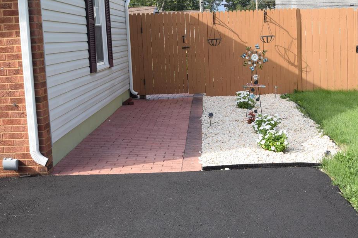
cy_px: 96
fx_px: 557
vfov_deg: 24.1
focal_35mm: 56
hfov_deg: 35.4
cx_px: 232
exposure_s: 1/250
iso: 220
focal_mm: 24
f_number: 8
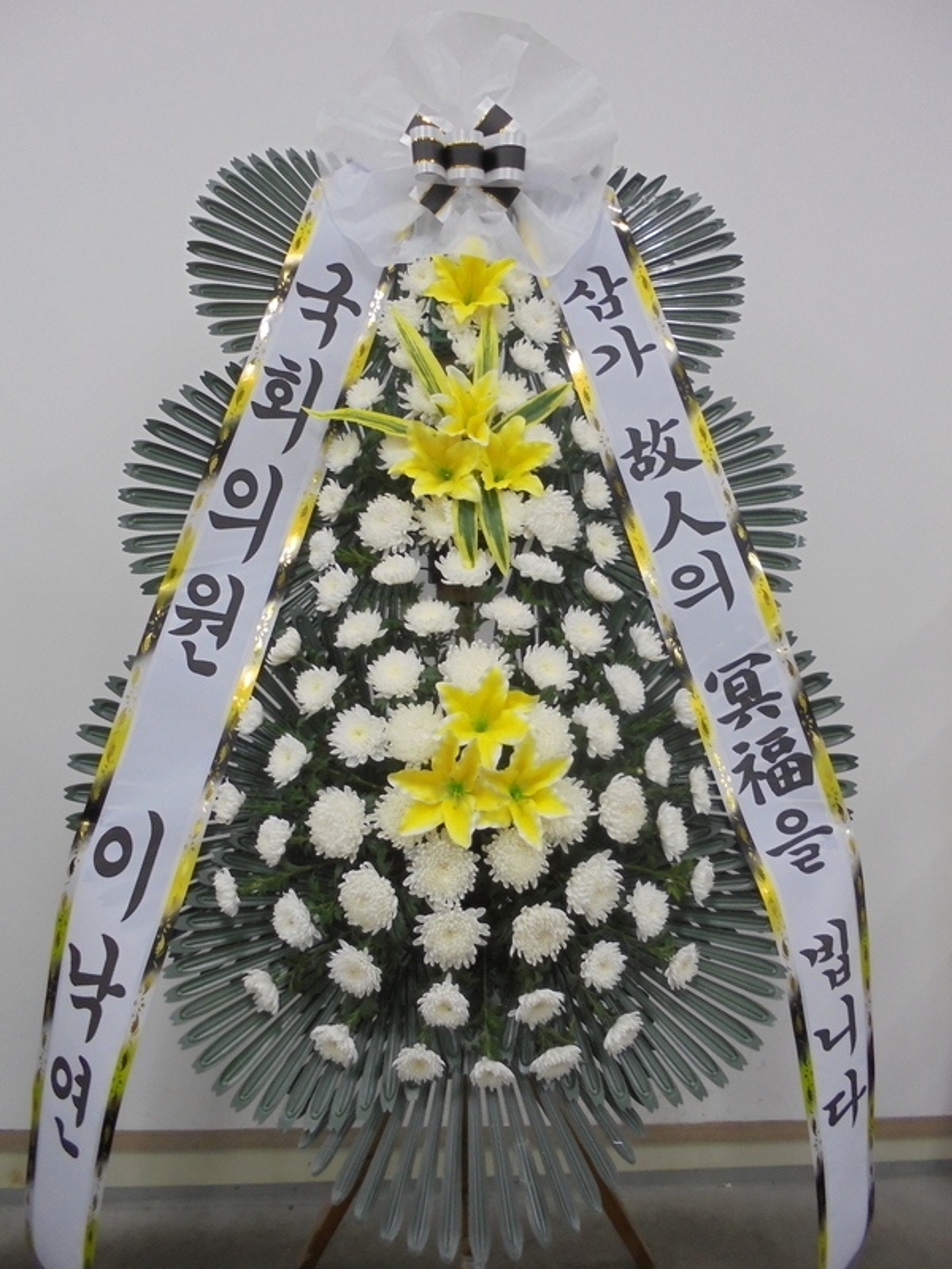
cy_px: 634
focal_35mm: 26
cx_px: 476
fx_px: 953
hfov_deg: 53.1
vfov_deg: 67.3
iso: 160
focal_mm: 4.6
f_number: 3.5
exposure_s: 1/30
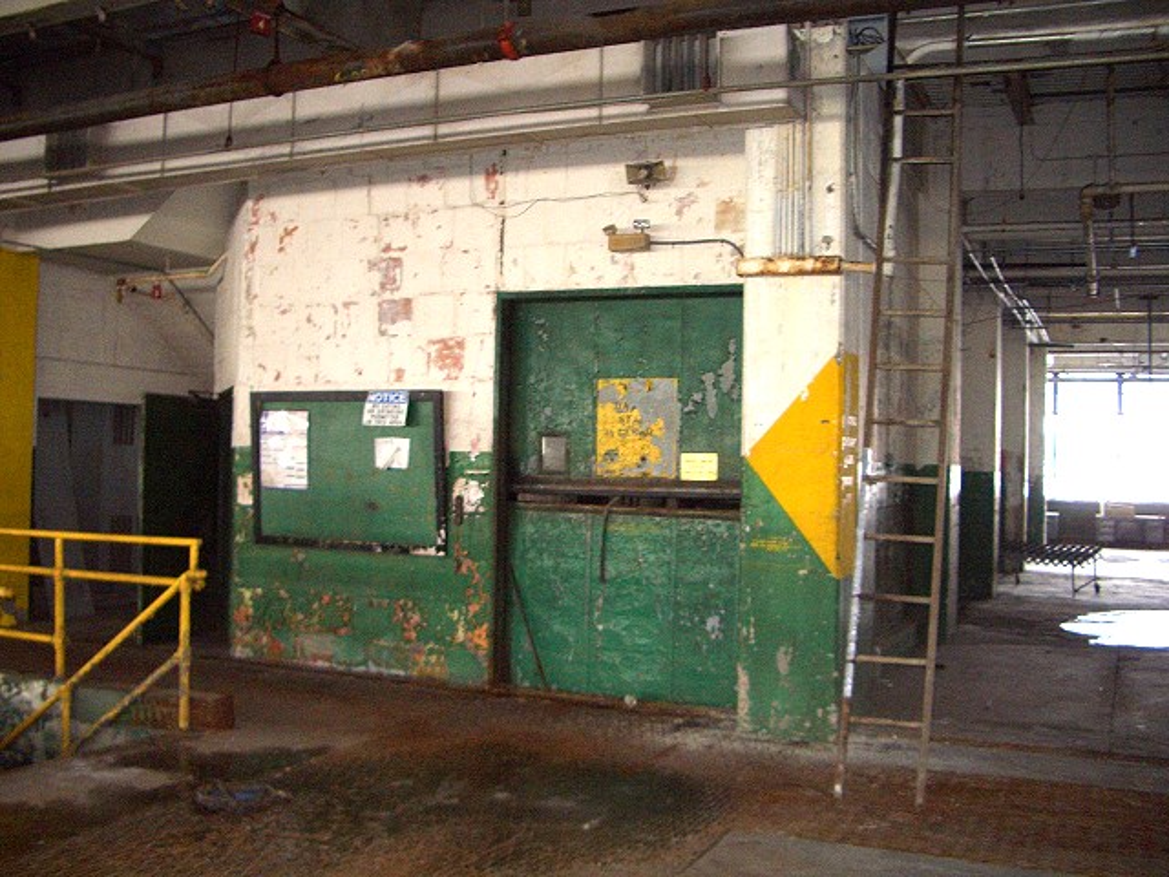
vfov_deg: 40.7
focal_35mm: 35
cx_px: 584
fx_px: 1182
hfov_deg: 52.6
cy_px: 438
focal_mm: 5.8
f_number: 2.6
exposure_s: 1/60
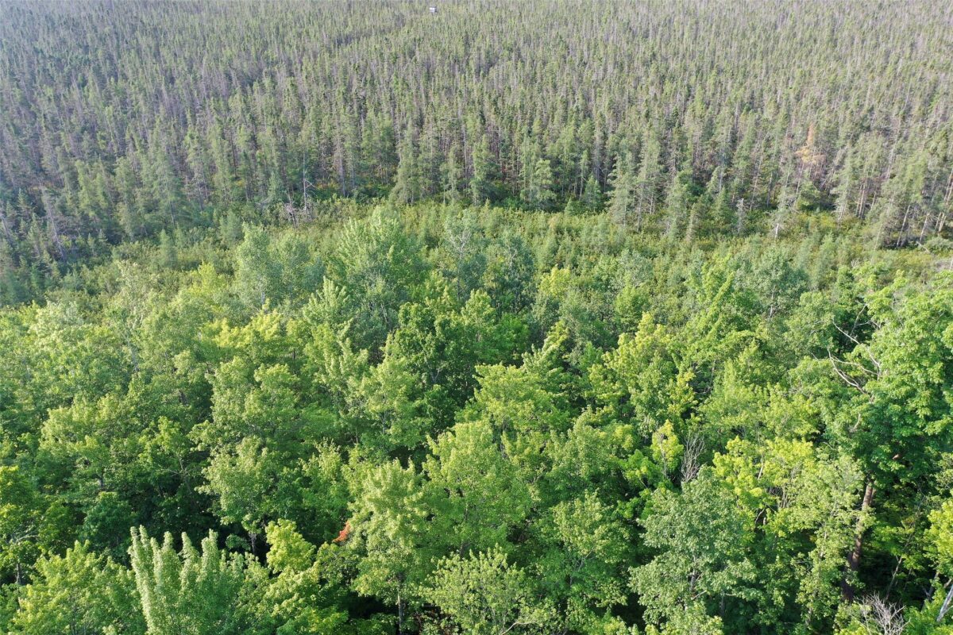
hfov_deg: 65.5
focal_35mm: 28
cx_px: 476
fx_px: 741
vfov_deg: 46.4
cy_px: 318
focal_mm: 10.26
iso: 100
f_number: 4.5
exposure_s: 1/120
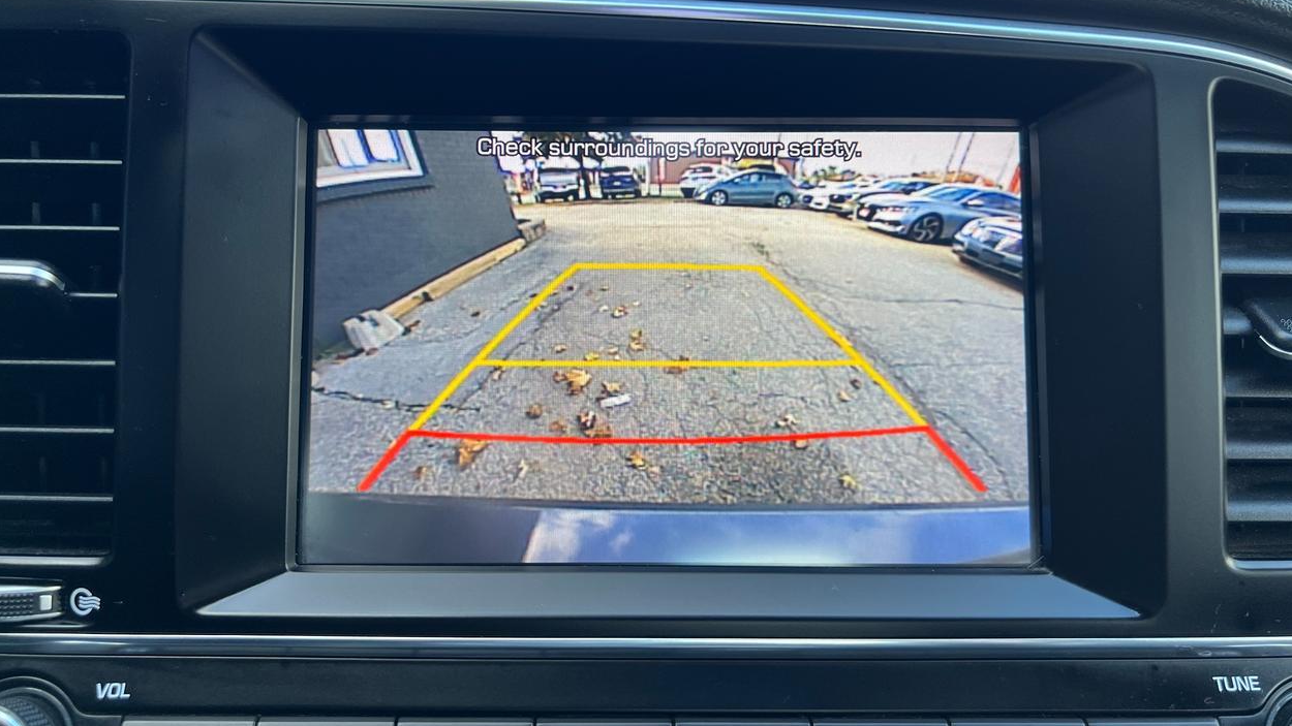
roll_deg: +0.8
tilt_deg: -17.4
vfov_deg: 40.1
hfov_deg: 66.1
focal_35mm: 29
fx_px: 993
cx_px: 642
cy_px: 323
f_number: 1.5
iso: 64
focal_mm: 5.7
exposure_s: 1/121
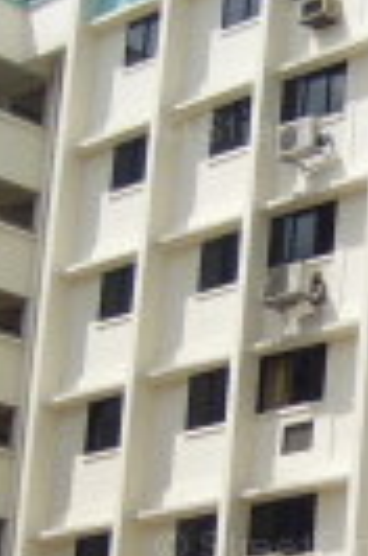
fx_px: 2327
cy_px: 552
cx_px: 468
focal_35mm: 151
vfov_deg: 13.4
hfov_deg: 8.9
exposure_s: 1/350
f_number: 7.1
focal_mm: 5.8
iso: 80
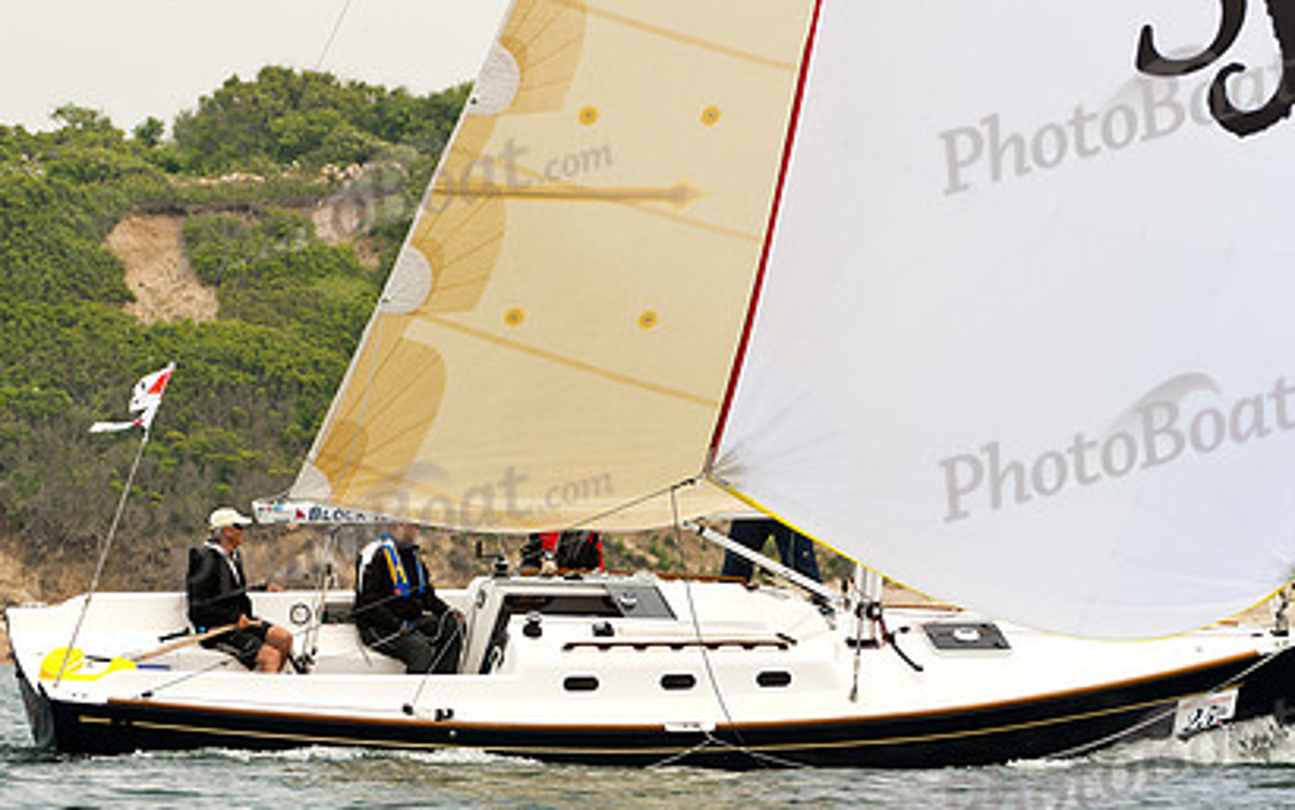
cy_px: 310
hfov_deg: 5.6
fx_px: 13131
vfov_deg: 3.5
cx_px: 826
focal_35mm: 372
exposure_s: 1/500
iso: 250
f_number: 10
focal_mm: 240
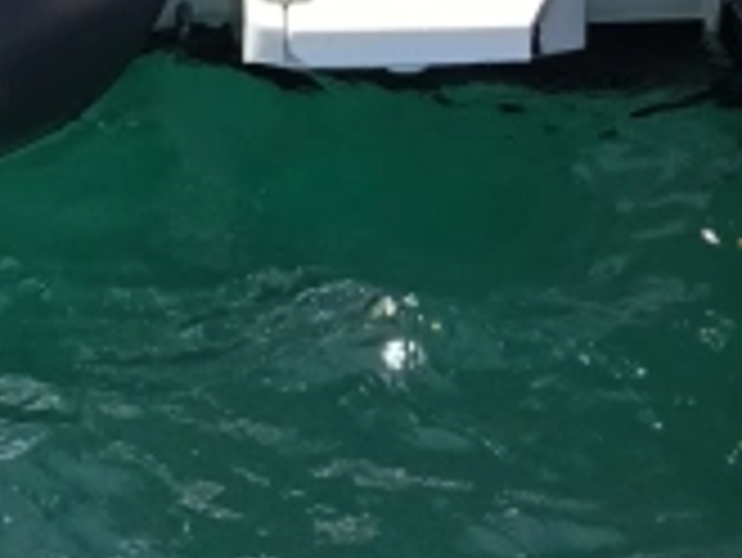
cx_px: 751
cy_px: -857
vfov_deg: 7.7
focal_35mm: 178
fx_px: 3818
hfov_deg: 11.0
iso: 50
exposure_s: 1/1442
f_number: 1.7
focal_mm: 4.71
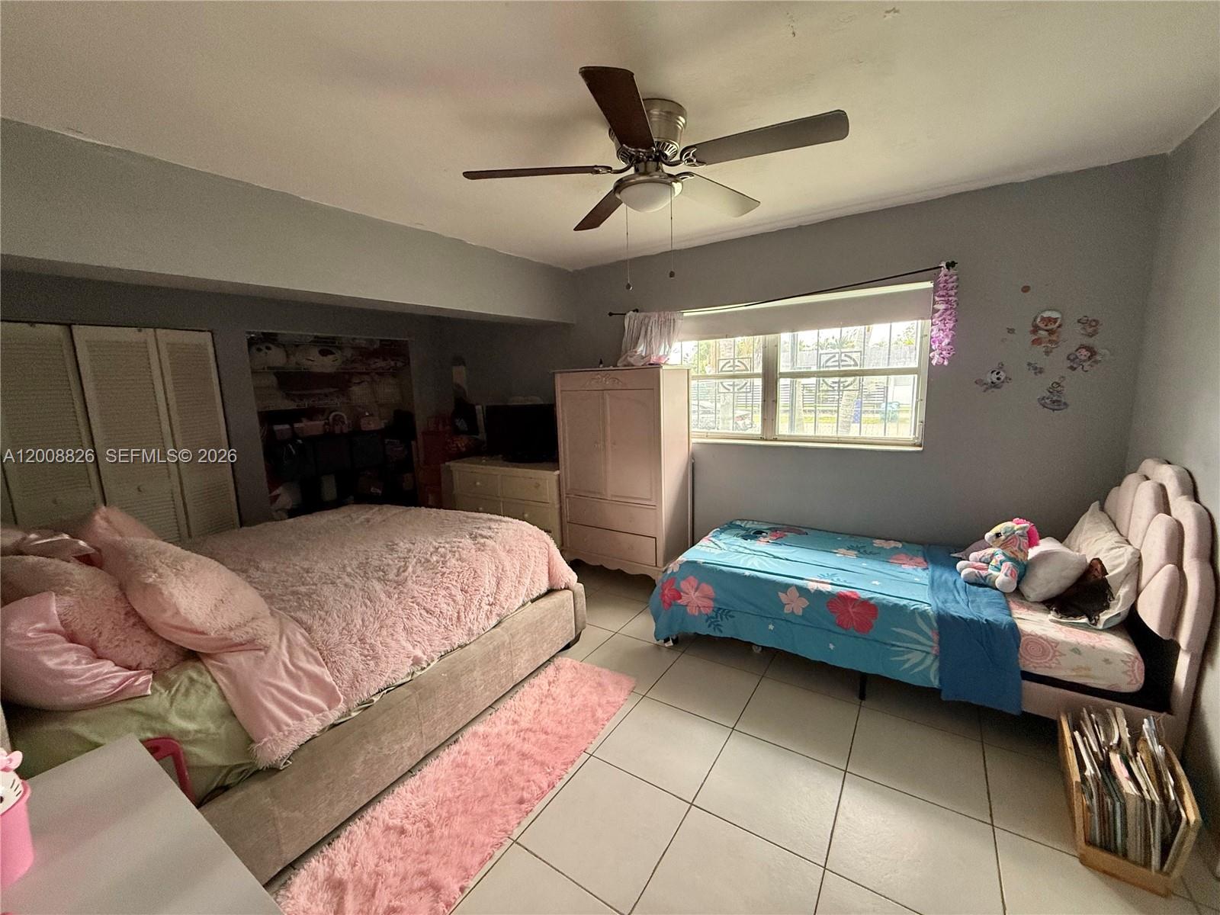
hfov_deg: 102.1
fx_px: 493
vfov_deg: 85.7
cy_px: 458
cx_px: 610
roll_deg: +1.8
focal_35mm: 14
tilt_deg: -8.7
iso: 320
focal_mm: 2.22
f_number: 2.2
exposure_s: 1/99
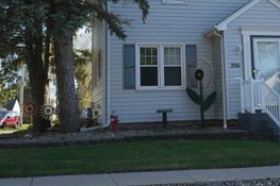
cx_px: 203
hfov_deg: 34.5
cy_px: 38
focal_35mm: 57
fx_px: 443
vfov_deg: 23.4
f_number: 6.3
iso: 100
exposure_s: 1/160
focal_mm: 30
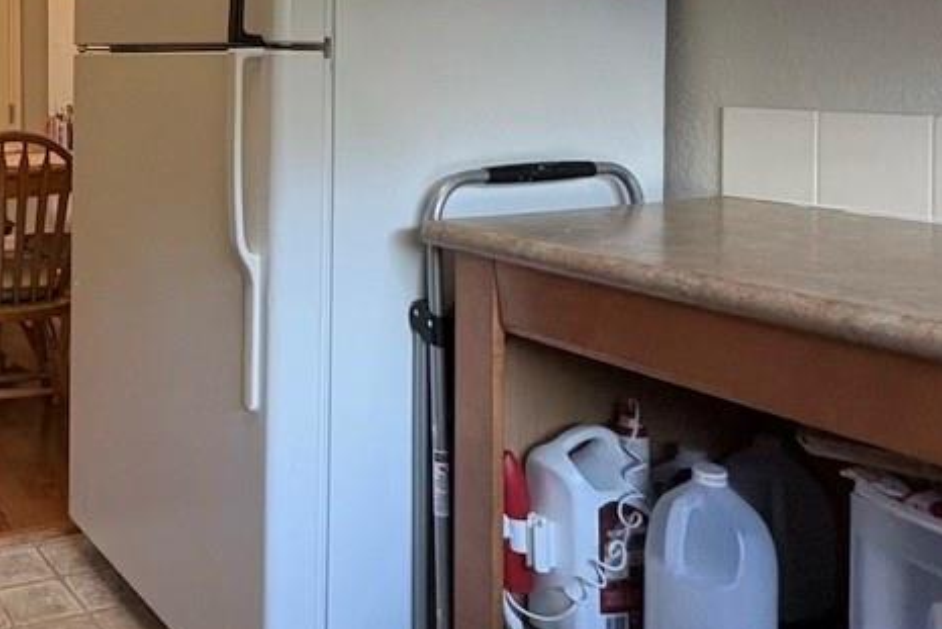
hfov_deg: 42.7
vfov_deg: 32.0
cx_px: 28
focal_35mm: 40
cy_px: 75
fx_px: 1047
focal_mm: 2.22
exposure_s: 1/120
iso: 400
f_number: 2.2
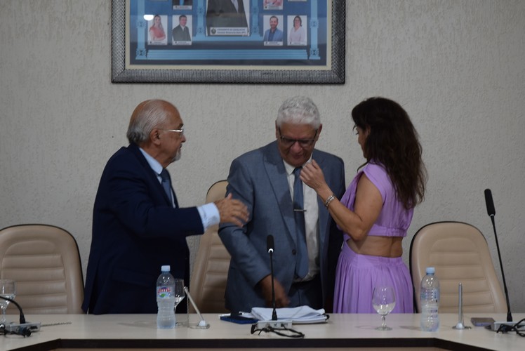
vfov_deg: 17.5
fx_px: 1138
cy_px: 176
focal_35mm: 78
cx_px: 262
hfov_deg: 26.0
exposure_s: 1/60
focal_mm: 52
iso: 640
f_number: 4.5
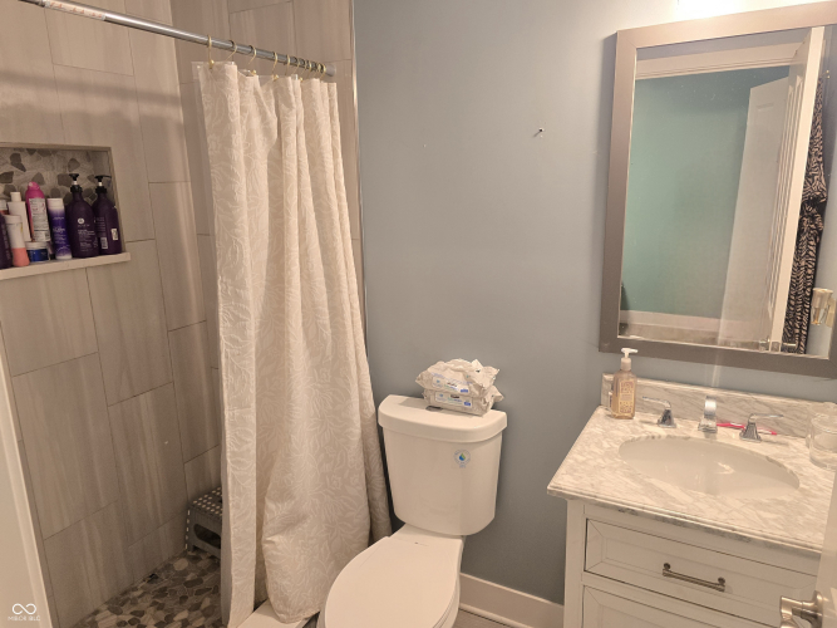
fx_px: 556
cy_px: 314
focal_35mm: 23
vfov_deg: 58.9
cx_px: 418
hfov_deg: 73.9
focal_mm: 6.3
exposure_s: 1/120
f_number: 1.7
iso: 320
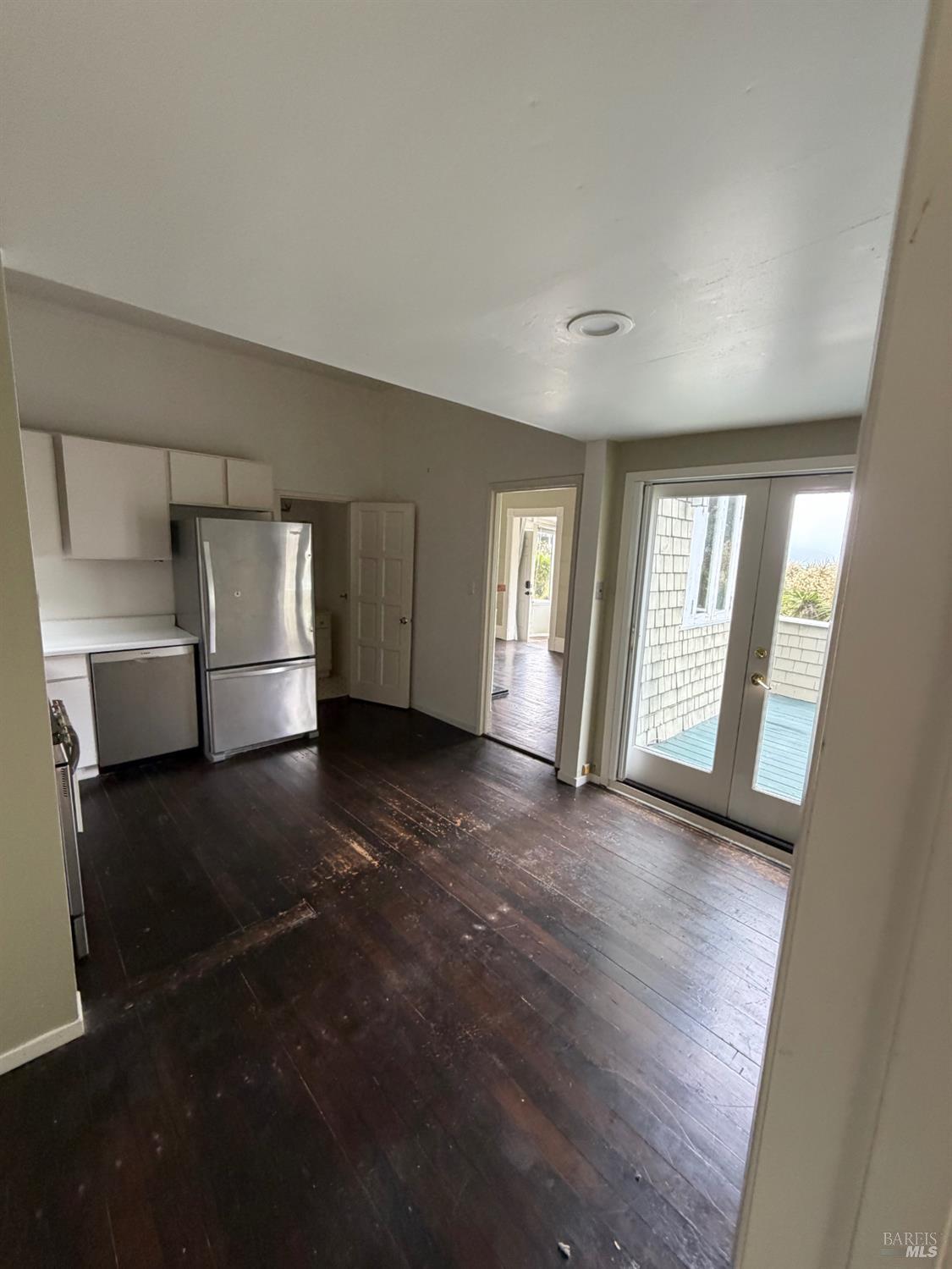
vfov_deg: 102.0
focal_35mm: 14
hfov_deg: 85.7
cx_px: 476
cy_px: 634
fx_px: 513
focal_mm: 2.22
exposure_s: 1/113
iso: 320
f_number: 2.2
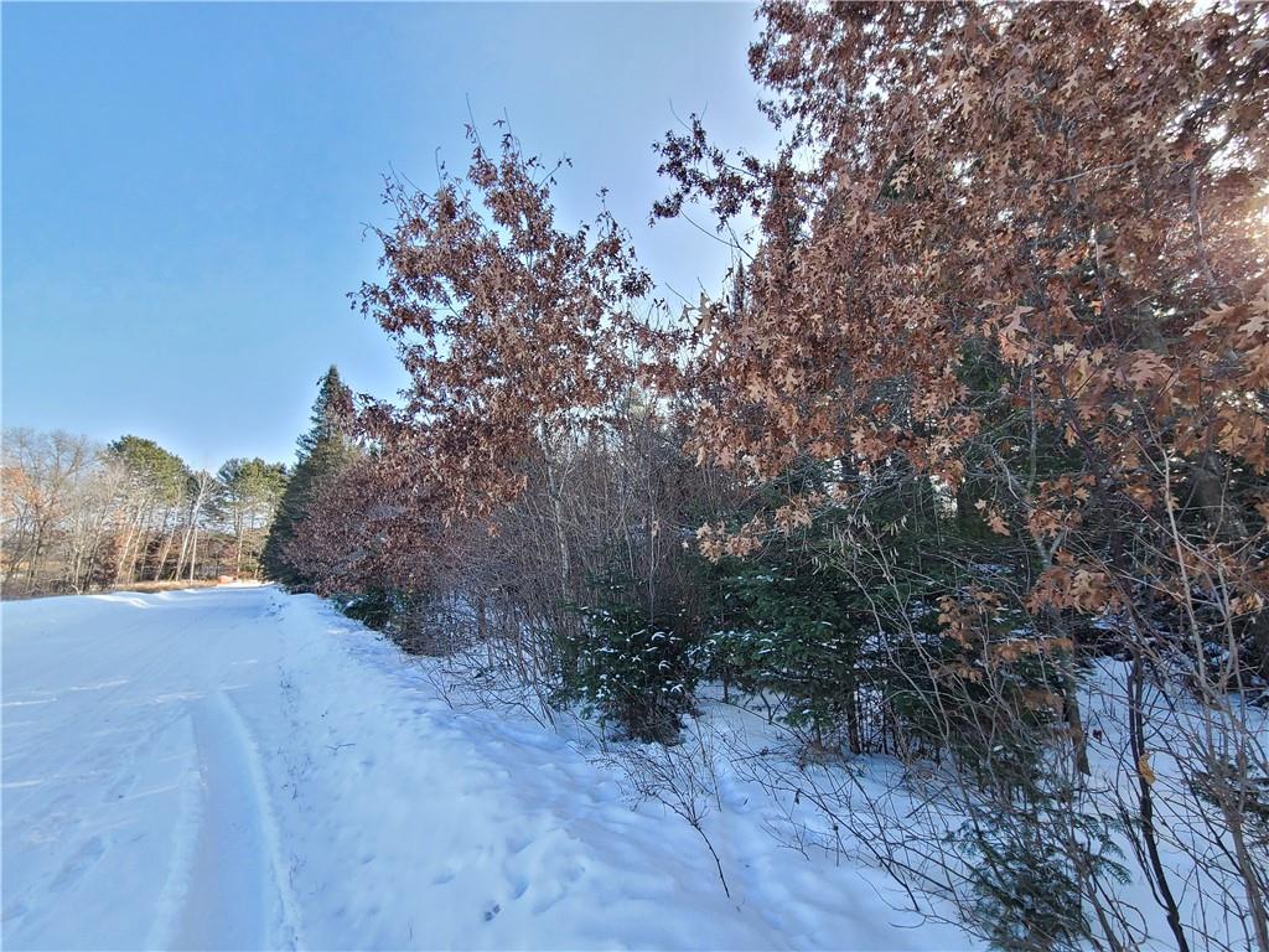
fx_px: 477
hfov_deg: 106.2
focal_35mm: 13
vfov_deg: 89.9
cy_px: 476
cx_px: 634
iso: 64
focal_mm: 2.2
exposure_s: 1/349
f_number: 2.2
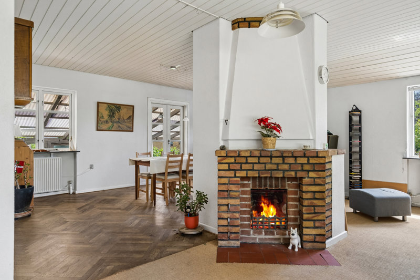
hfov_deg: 81.2
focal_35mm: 21
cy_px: 140
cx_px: 210
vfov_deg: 59.5
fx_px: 245
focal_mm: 21
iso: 800
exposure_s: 1/60
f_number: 7.1
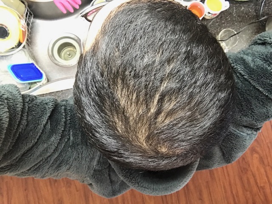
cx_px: 136
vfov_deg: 44.2
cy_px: 102
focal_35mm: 32
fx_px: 252
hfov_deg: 56.8
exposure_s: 1/20
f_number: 2.2
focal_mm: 2.87
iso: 200
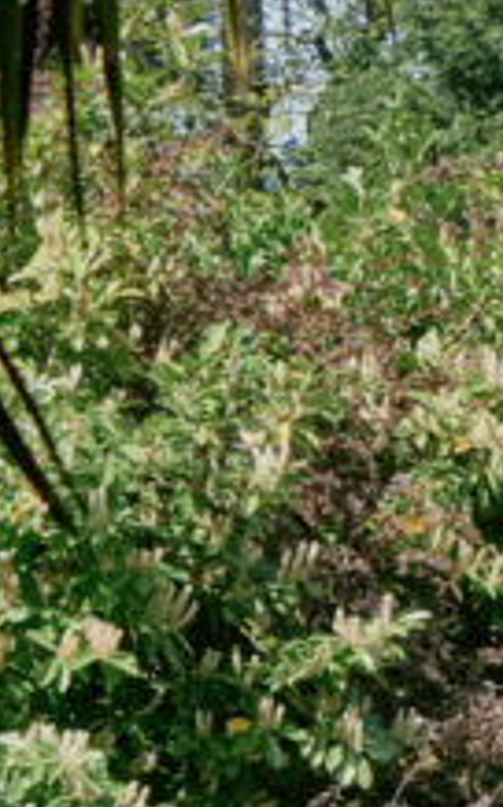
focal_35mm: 259
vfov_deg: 8.1
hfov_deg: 4.9
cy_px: 874
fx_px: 5688
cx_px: 1298
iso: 1600
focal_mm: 32.1
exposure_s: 1/1600
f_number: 7.1
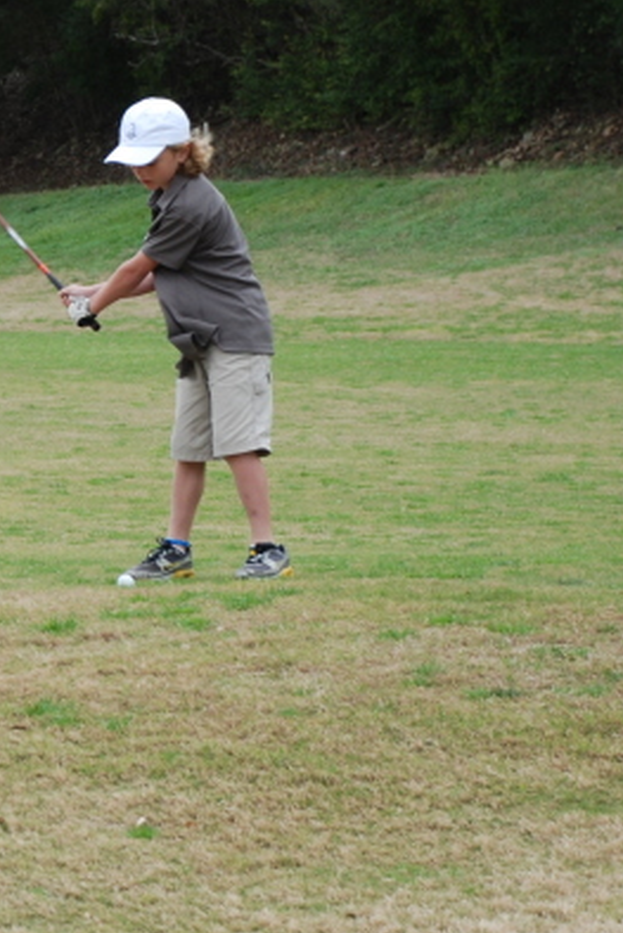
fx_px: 6276
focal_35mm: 242
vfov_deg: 8.5
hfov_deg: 5.6
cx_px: -346
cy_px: 371
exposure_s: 1/200
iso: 200
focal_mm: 62
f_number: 5.3
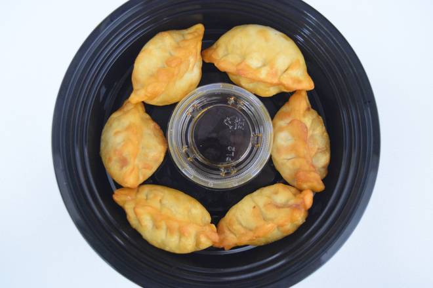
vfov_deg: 35.5
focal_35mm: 38
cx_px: 216
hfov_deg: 51.3
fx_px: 451
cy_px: 144
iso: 3200
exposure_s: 1/40
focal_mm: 25
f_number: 4
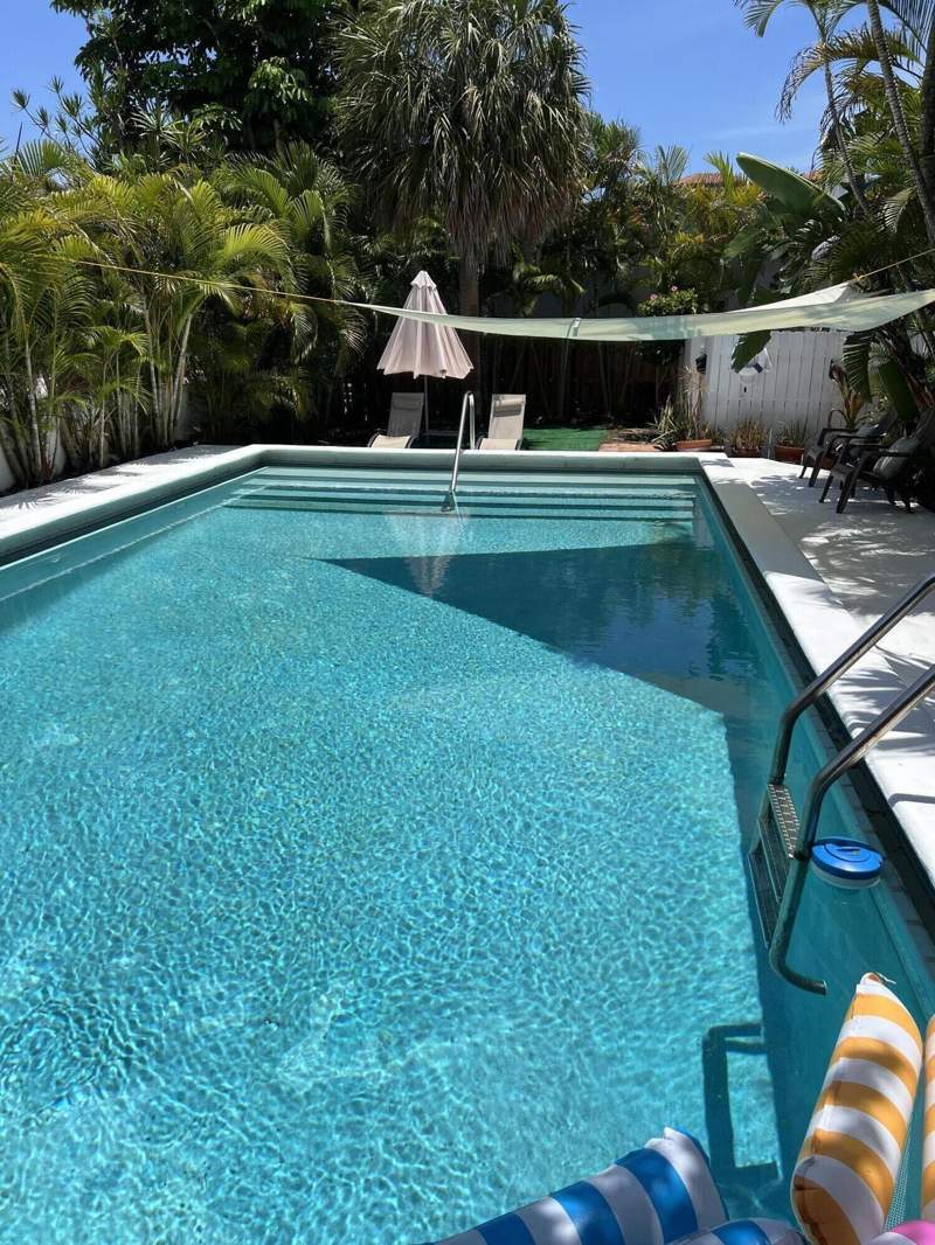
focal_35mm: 26
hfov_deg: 53.1
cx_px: 468
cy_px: 622
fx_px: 936
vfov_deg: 67.3
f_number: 1.5
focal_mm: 5.7
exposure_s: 1/5319
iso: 50
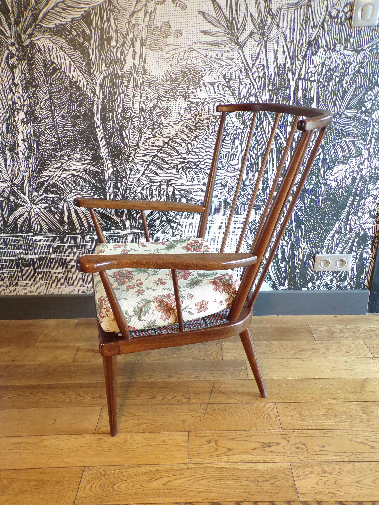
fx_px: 409
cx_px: 190
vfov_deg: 63.4
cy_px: 252
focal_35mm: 28
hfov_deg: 49.7
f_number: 3.1
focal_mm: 5
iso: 278
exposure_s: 1/17
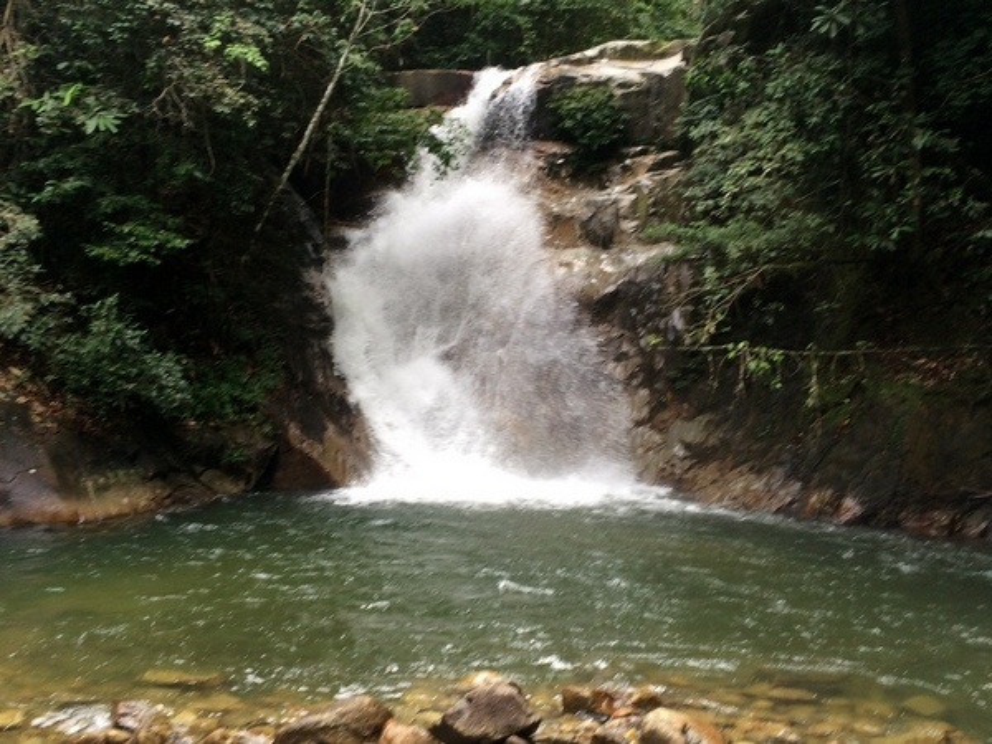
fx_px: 831
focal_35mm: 29
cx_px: 496
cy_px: 372
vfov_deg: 48.2
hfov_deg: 61.7
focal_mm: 4.15
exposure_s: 1/120
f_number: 2.2
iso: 32
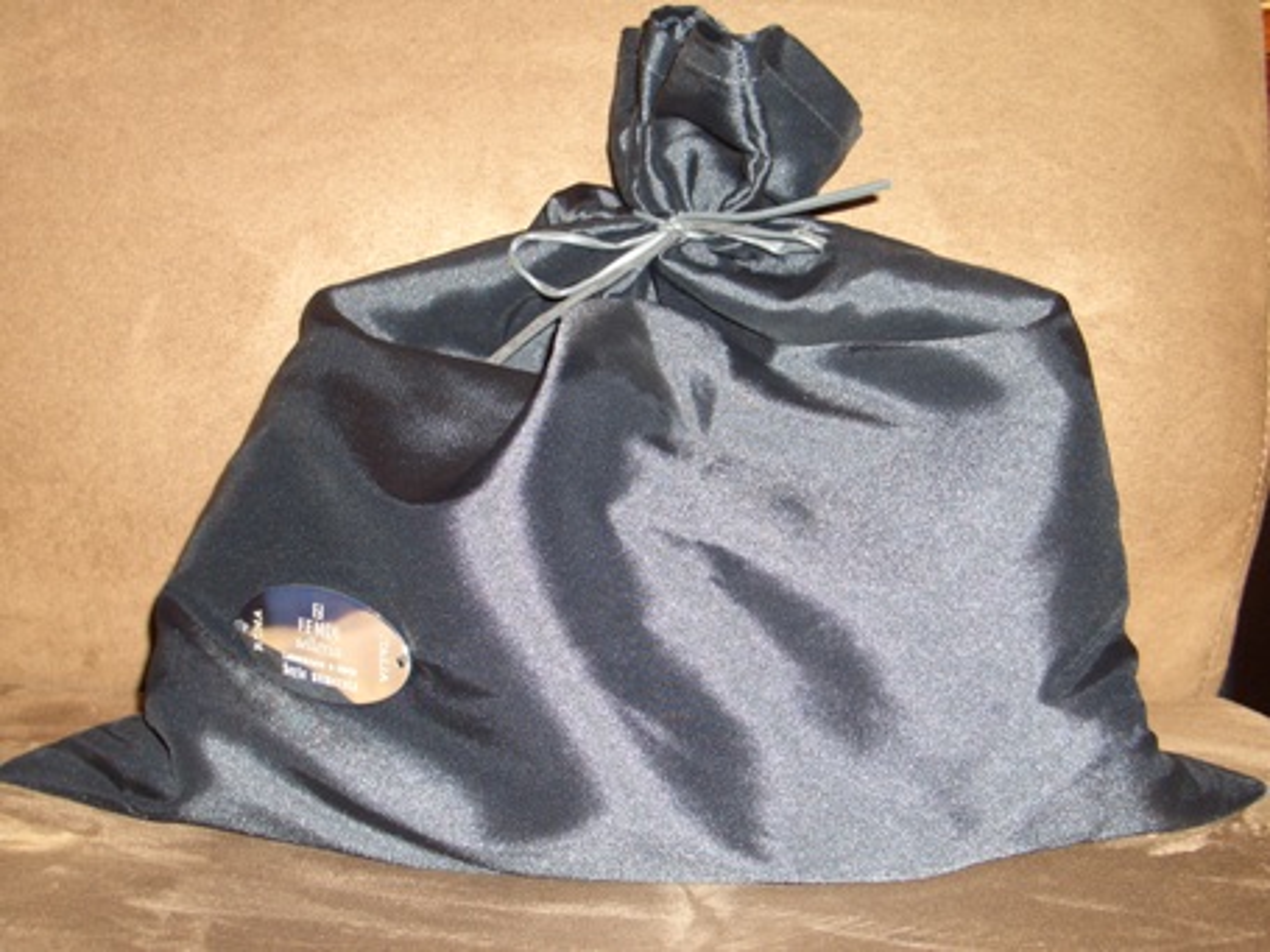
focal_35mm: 49
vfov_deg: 29.7
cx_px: 635
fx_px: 1797
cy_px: 476
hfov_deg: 38.9
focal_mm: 8.2
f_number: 3.1
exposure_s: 1/60
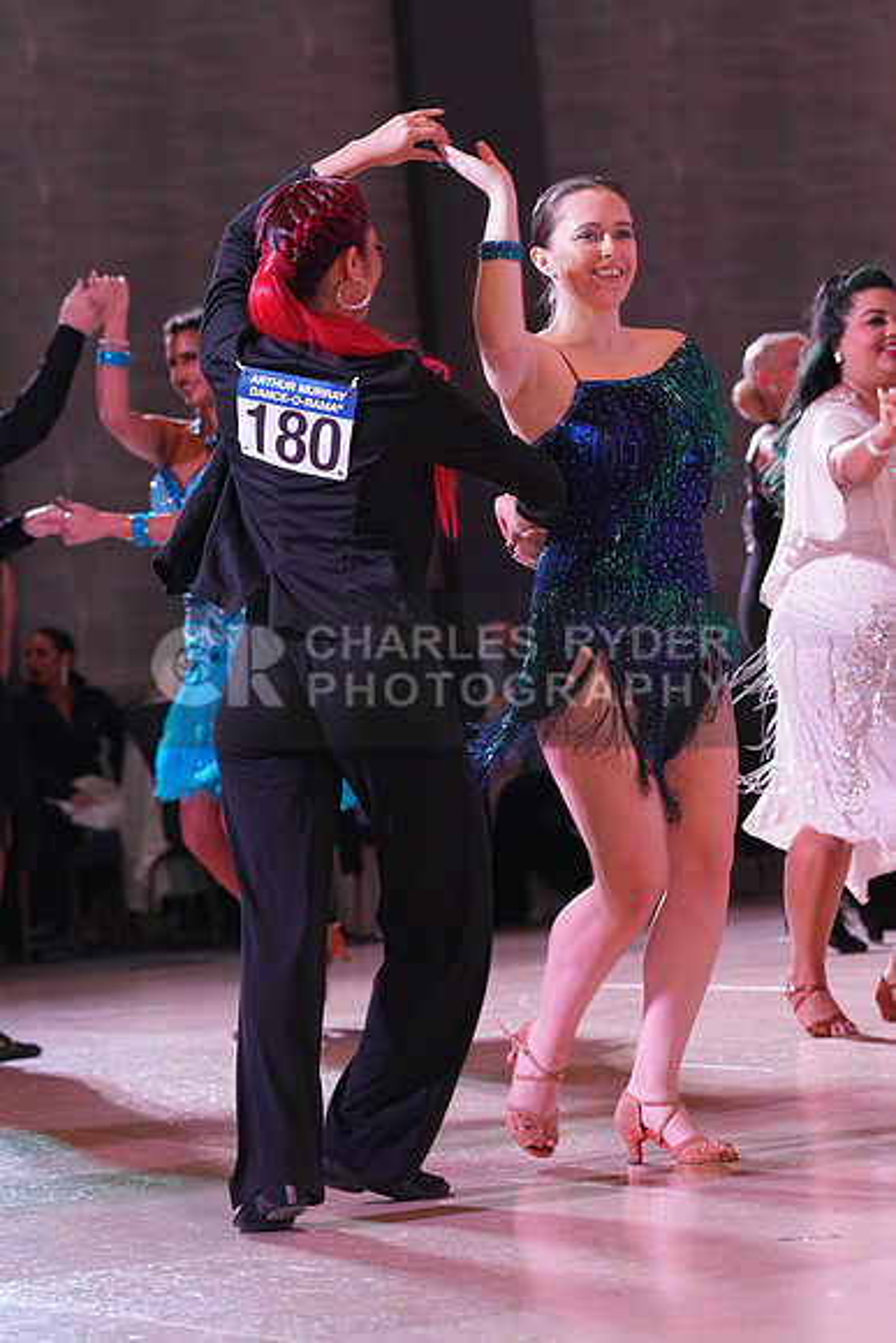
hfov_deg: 10.3
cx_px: 448
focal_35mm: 133
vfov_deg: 15.4
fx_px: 4962
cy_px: 672
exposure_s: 1/250
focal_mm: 133
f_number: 5
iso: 2500
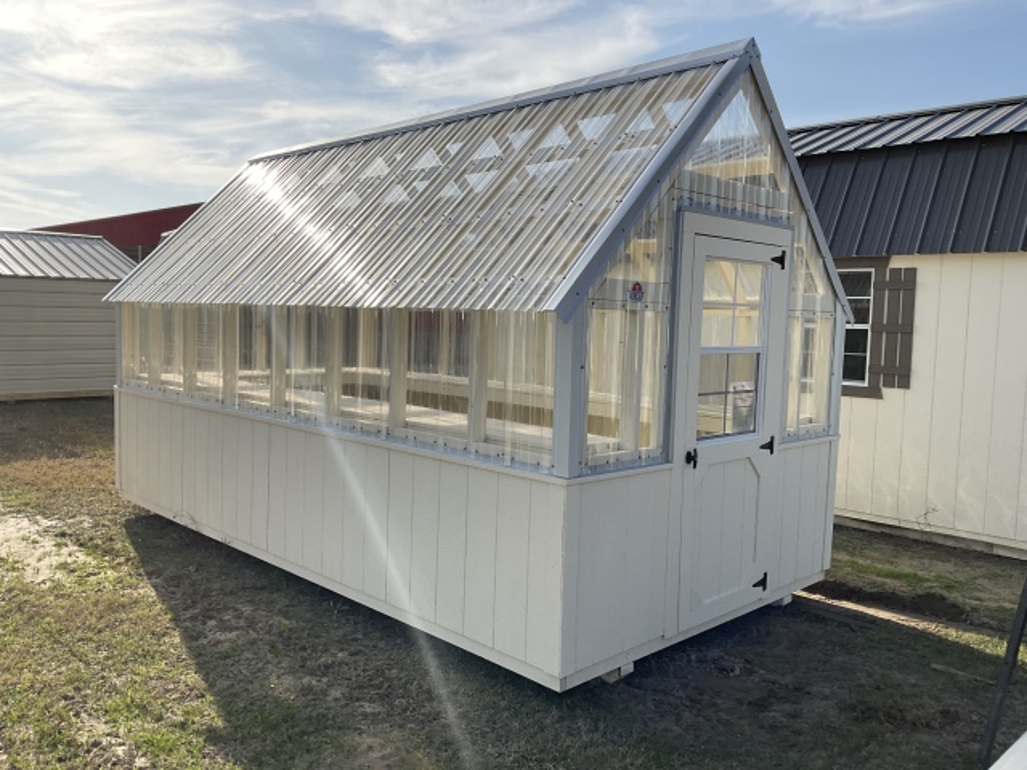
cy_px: 385
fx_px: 860
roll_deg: -2.1
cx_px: 514
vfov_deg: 48.2
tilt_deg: +0.4
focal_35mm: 29
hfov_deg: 61.7
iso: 16
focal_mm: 3
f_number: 1.8
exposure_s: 1/1342
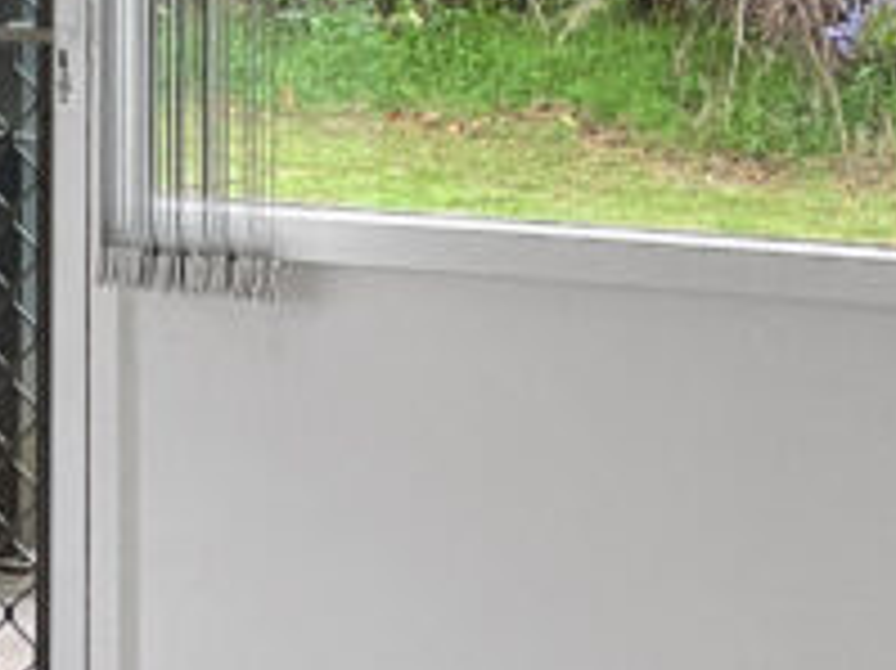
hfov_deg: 13.0
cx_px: -131
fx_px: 3854
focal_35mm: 149
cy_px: 292
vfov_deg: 9.9
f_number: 1.8
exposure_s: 1/50
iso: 50
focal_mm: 3
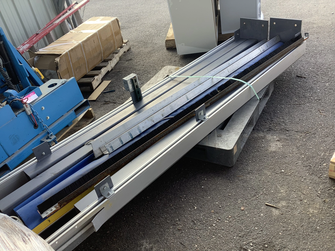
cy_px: 126
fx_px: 300
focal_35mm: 31
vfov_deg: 45.4
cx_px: 168
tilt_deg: -33.3
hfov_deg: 58.4
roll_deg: +11.8
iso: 25
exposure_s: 1/120
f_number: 2.4
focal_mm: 3.3
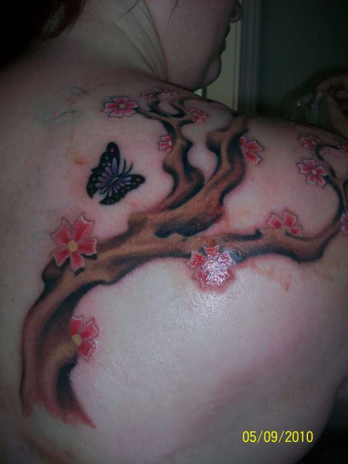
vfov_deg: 56.8
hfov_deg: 44.2
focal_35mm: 32
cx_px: 174
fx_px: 429
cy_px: 232
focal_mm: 5.7
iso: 160
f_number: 2.8
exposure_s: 1/60
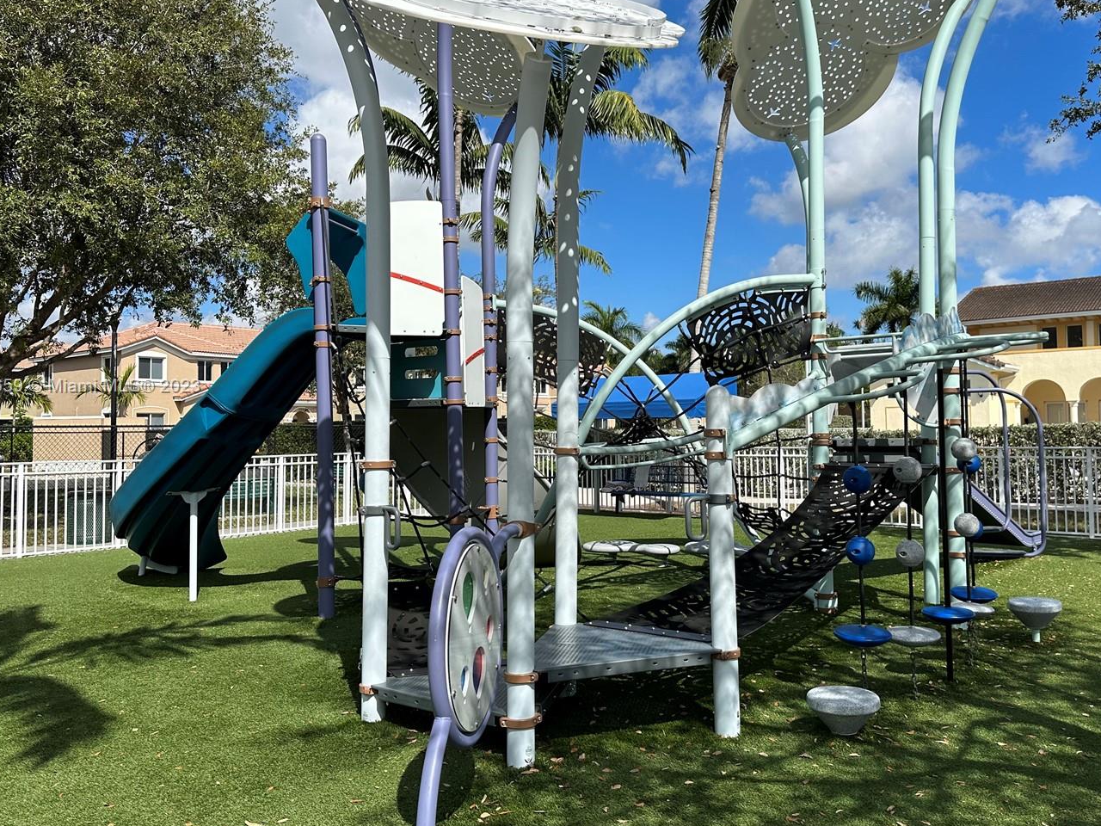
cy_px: 387
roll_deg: +0.5
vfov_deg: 46.8
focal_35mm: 30
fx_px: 954
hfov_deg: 59.8
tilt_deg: +1.7
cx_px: 613
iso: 80
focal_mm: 6.86
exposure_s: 1/6211
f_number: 1.78
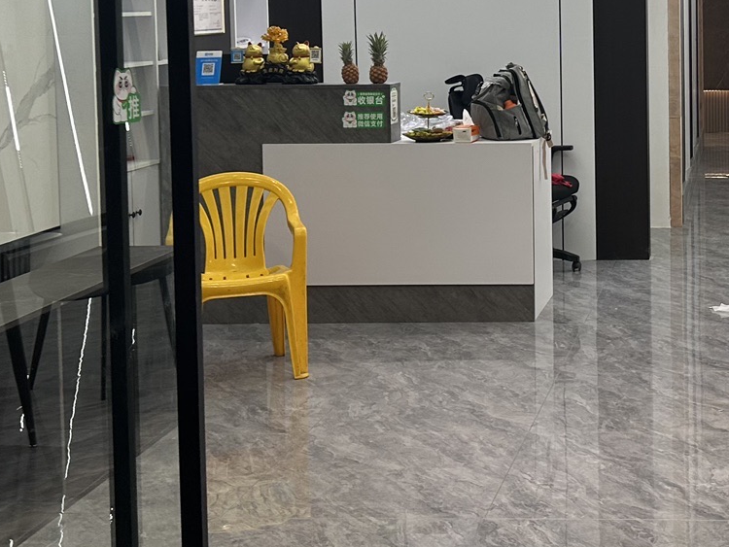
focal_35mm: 64
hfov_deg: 28.9
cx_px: 677
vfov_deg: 22.5
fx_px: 1348
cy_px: 70
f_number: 1.78
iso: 80
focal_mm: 6.86
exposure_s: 1/100
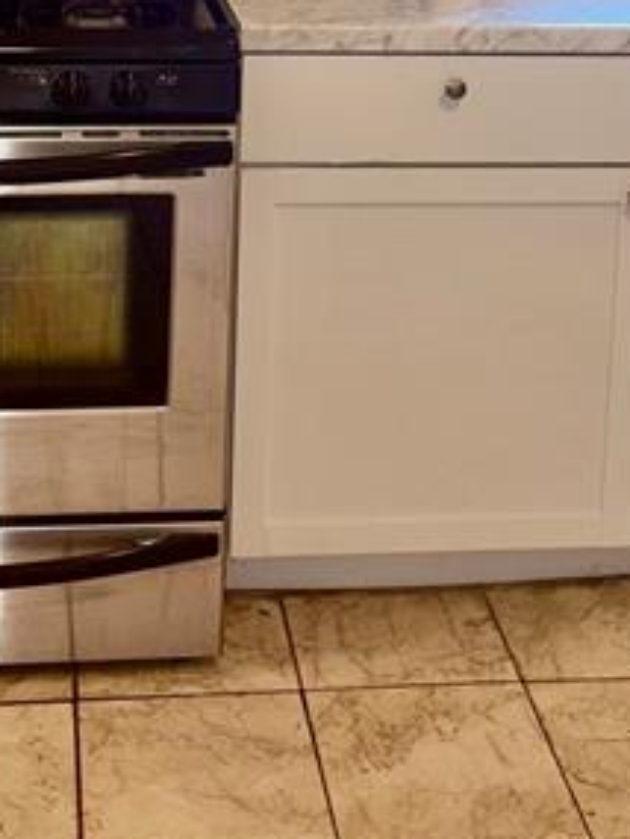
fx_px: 1697
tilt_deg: -9.6
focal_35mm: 70
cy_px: -106
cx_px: 203
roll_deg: -1.0
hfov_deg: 20.9
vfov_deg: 25.5
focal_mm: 5.96
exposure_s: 1/23
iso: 50
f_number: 1.6
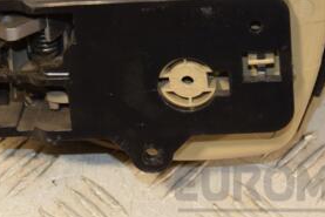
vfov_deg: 8.1
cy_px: 27
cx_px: 153
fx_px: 1526
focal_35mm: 169
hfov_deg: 12.2
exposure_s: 1/200
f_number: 5.6
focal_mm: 52
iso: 800
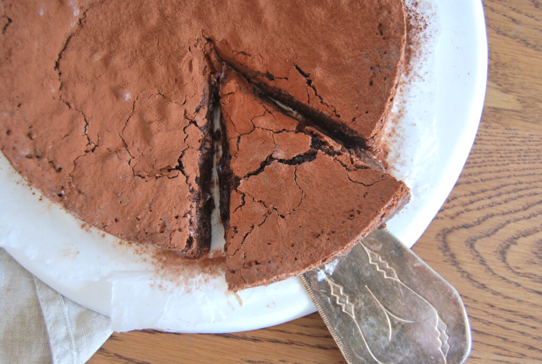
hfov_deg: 43.5
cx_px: 271
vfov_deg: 30.0
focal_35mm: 45
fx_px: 679
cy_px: 182
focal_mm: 30
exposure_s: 1/10
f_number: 4.2
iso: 100
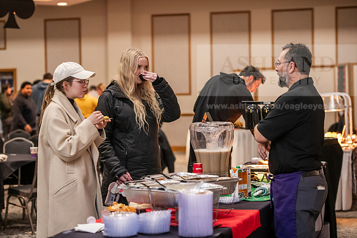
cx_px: 178
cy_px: 119
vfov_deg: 14.9
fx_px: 913
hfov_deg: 22.1
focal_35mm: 92
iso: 2500
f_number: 3.2
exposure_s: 1/160
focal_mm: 92
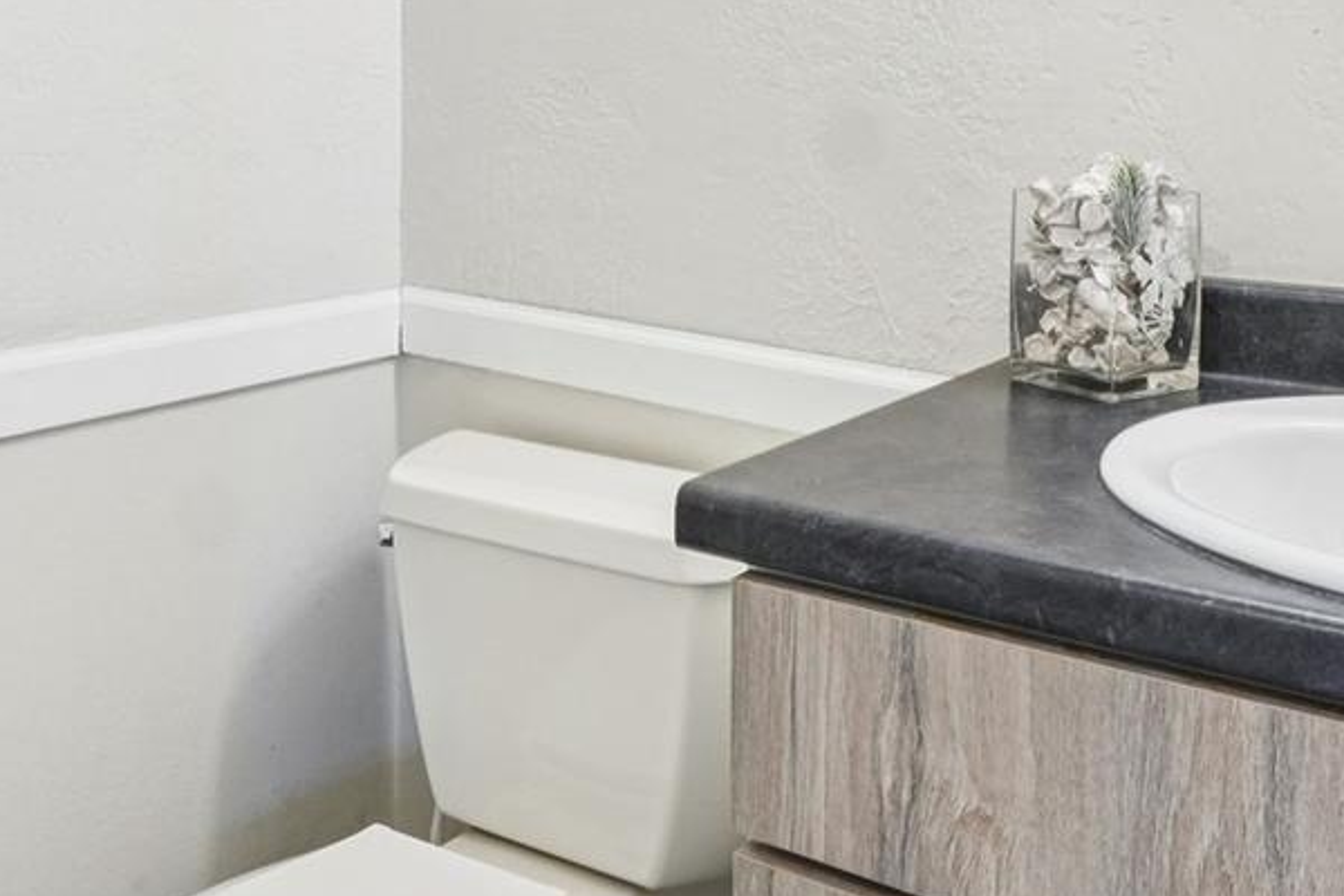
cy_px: 74
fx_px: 1493
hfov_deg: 48.4
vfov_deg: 31.7
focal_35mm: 40
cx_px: 591
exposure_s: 1/6
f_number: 8
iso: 800
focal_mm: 10
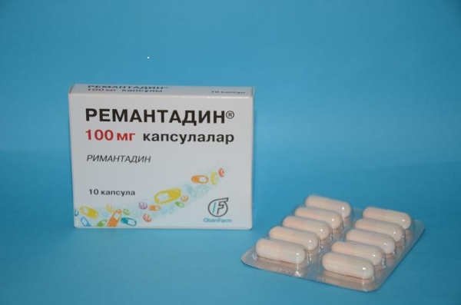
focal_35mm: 87
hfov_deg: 23.4
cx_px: 230
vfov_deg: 15.6
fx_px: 1111
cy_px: 152
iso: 100
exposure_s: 1/60
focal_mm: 58
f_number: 5
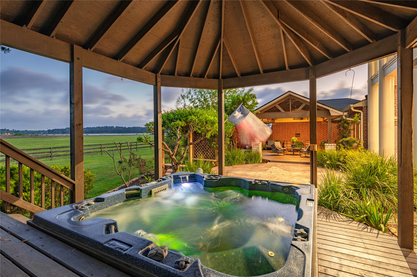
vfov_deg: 70.4
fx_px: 197
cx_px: 208
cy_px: 138
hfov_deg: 93.3
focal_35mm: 17
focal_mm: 17
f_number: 9
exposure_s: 6
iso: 100
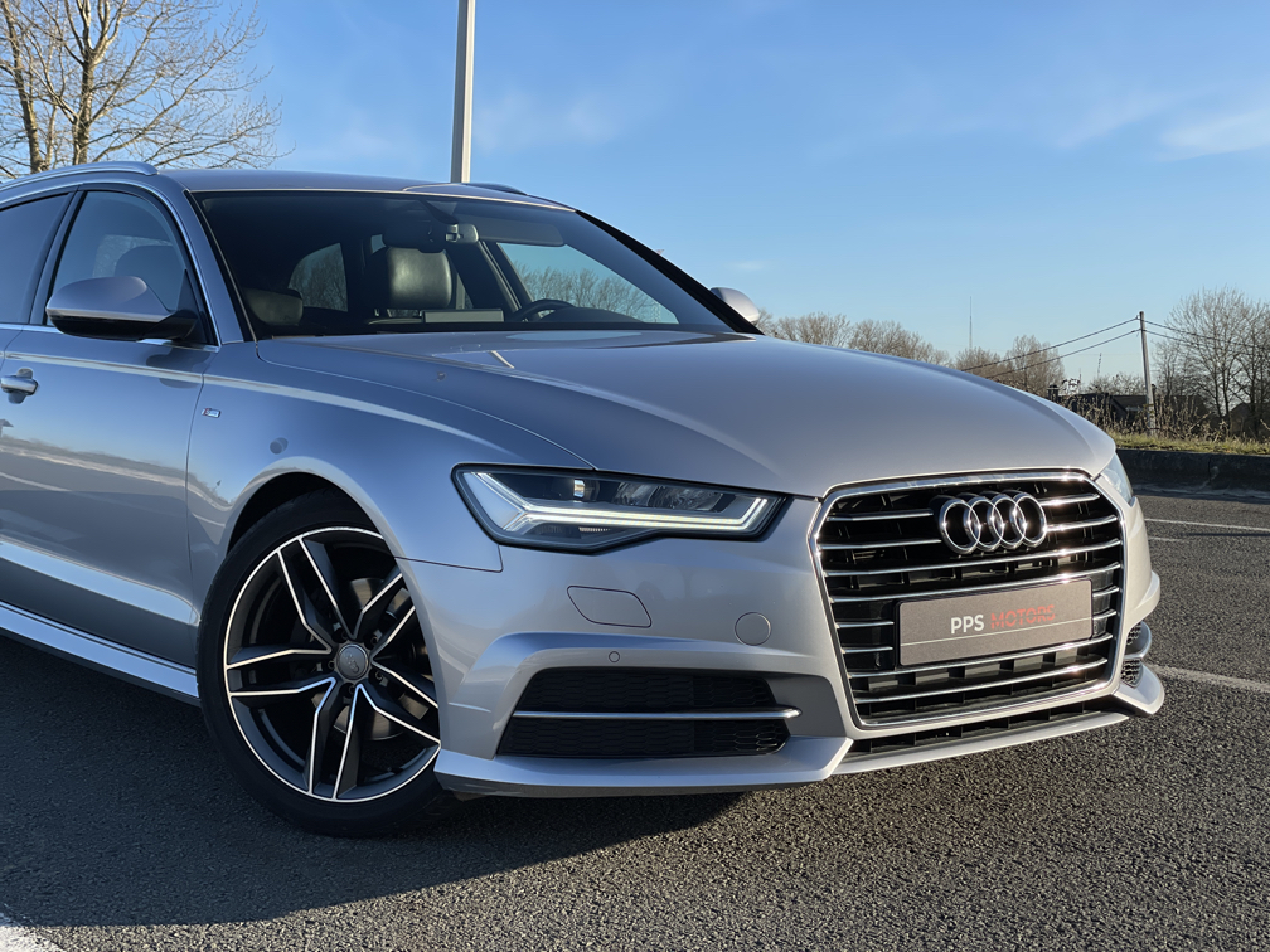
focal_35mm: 52
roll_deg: -0.1
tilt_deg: -0.5
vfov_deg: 28.0
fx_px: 1908
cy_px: 476
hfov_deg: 36.8
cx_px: 635
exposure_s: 1/1546
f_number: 2
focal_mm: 6
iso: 25
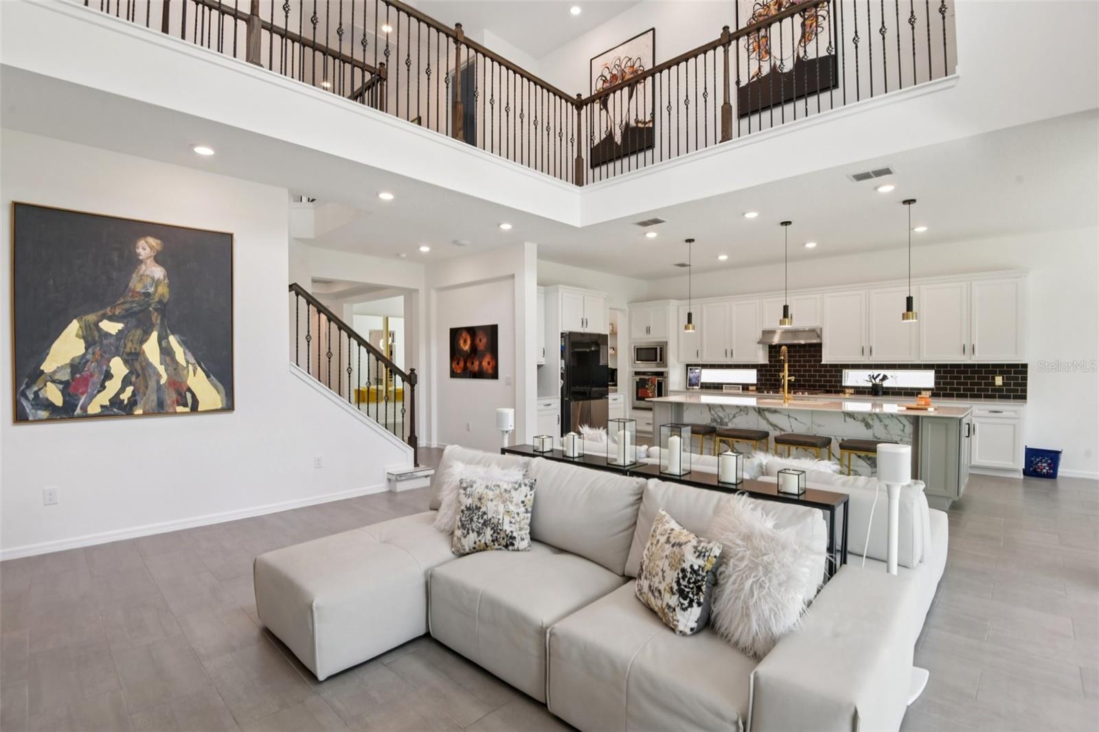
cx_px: 550
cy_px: 366
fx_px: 488
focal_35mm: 16
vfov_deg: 73.7
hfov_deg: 96.7
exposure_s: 1/50
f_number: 8
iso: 400
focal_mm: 16
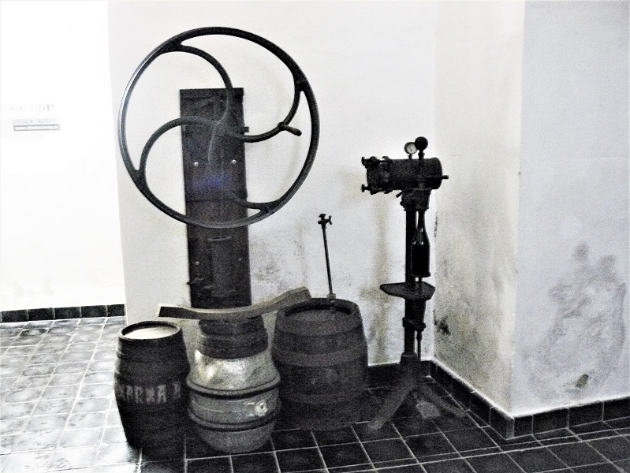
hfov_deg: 51.3
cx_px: 315
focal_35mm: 36
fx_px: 655
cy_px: 236
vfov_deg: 39.7
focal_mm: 6
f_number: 2.8
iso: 800
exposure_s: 1/20
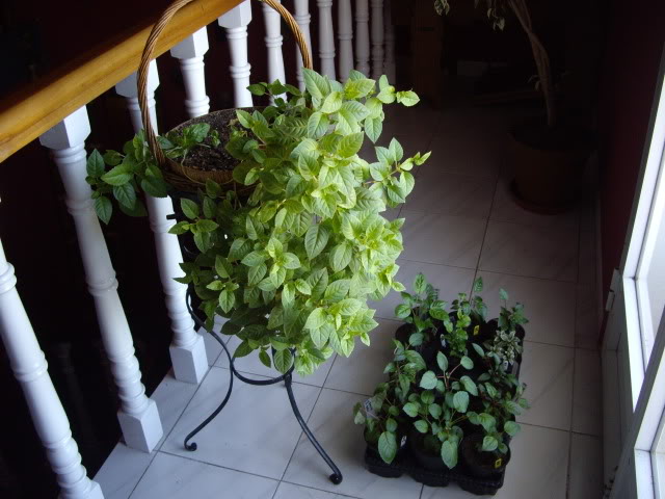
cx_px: 332
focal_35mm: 38
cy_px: 250
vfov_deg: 37.7
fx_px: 730
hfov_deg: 49.0
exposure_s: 1/60
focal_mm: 7.9
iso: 200
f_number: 2.8
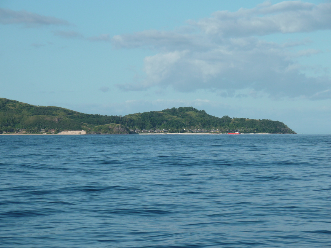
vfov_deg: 11.6
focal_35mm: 128
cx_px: 166
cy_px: 124
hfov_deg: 15.4
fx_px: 1224
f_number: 5.6
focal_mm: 21
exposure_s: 1/400
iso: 80
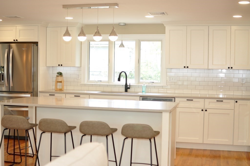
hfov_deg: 37.9
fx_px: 364
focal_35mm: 52
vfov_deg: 25.7
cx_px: 125
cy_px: 83
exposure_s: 1/200
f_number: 2.5
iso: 400
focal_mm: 35
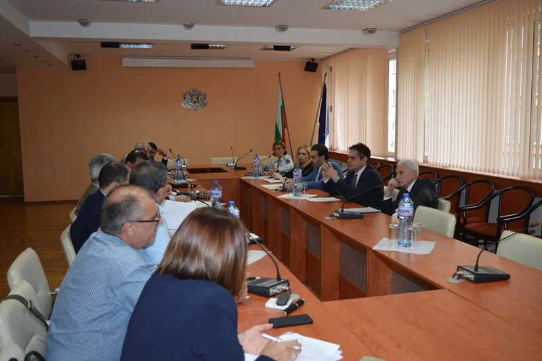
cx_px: 271
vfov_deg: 38.3
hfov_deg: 55.1
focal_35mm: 34
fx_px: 519
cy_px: 180
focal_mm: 23
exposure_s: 1/80
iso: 400
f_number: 4
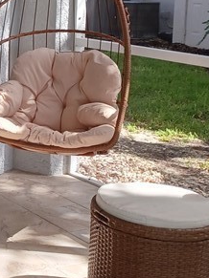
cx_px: -105
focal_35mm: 88
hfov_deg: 15.5
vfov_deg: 21.9
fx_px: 709
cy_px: 43
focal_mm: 4.6
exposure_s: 1/60
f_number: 1.8
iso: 50
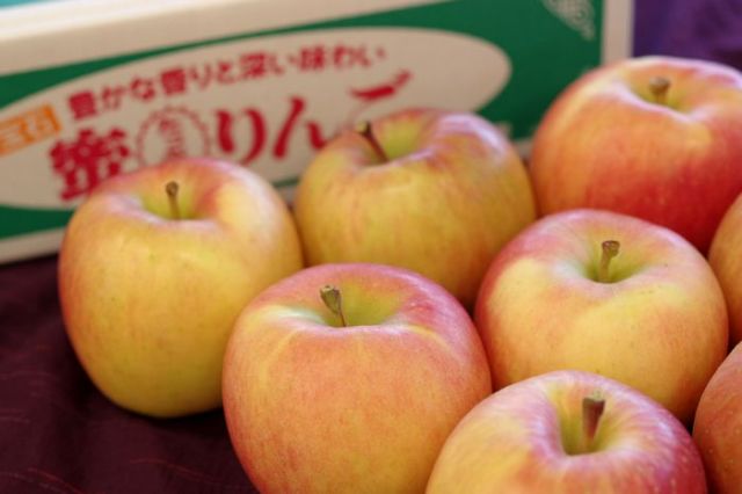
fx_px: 1545
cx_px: 371
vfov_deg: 18.2
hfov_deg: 27.0
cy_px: 247
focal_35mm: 75
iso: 800
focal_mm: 50
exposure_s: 1/100
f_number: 4
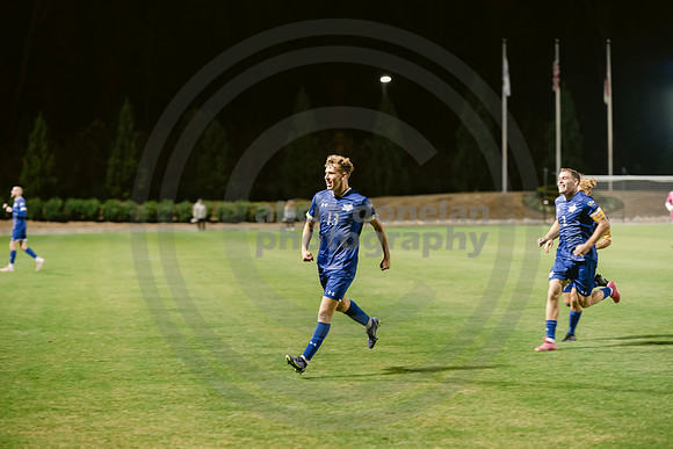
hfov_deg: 17.6
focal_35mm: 116
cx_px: 336
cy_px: 224
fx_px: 2169
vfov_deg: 11.8
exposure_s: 1/200
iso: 1600
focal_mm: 116
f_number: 2.8
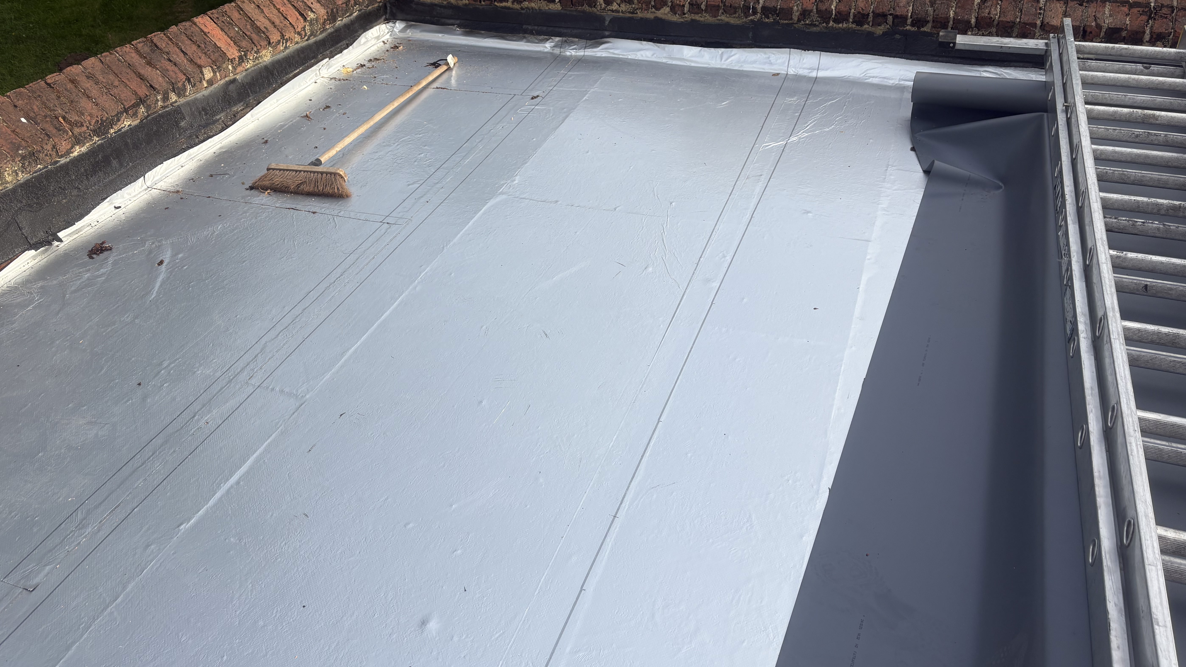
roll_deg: +2.4
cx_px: 593
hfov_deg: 66.1
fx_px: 912
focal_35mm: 29
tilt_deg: -32.8
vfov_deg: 40.1
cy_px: 300
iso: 50
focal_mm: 5.96
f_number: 1.6
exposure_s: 1/1751
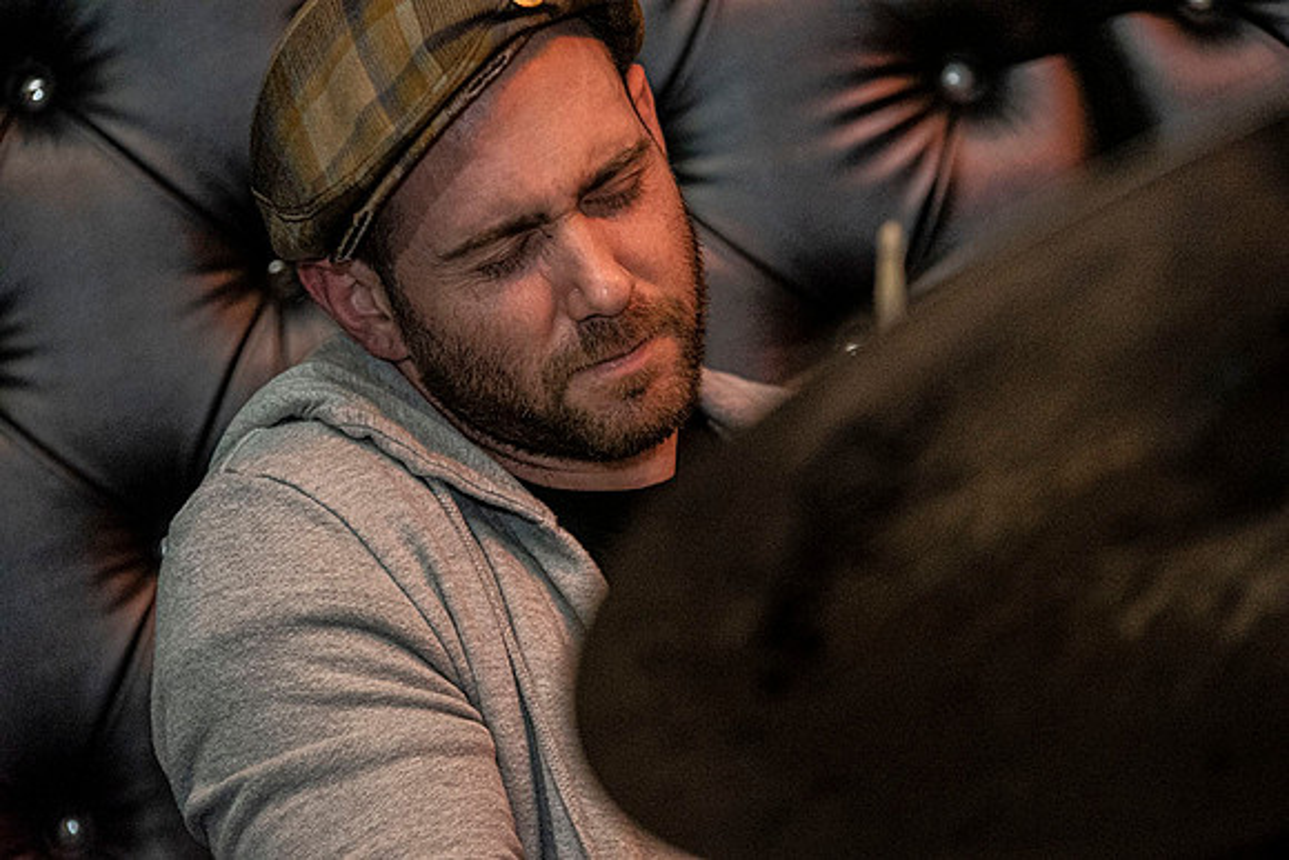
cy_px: 430
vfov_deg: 6.9
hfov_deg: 10.3
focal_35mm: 200
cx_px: 644
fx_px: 7162
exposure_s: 1/200
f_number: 4
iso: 6400
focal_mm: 200
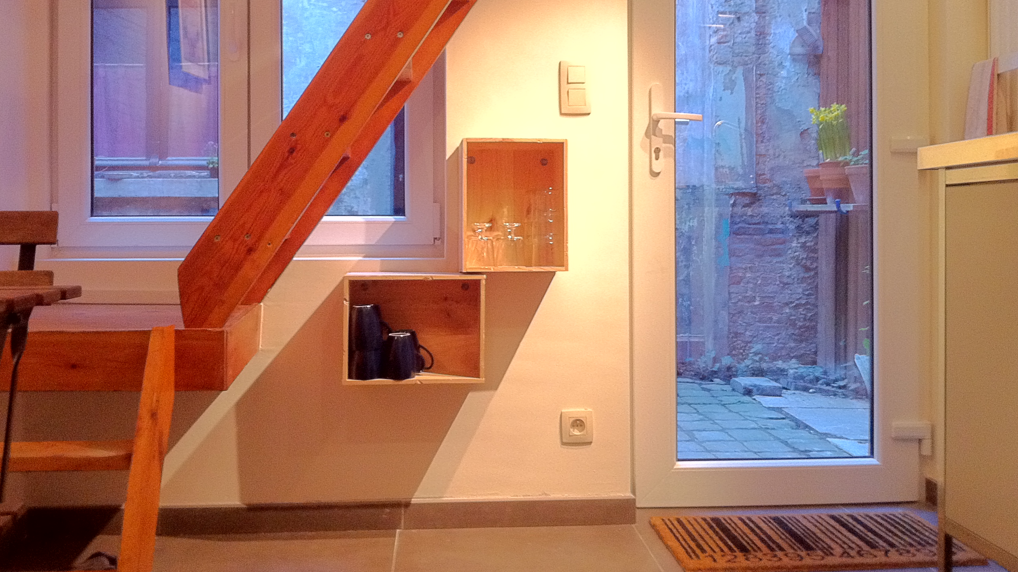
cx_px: 504
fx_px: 1053
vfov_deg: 30.3
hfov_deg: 51.6
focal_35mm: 39
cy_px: 219
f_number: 2.8
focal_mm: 3.85
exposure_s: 1/17
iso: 640
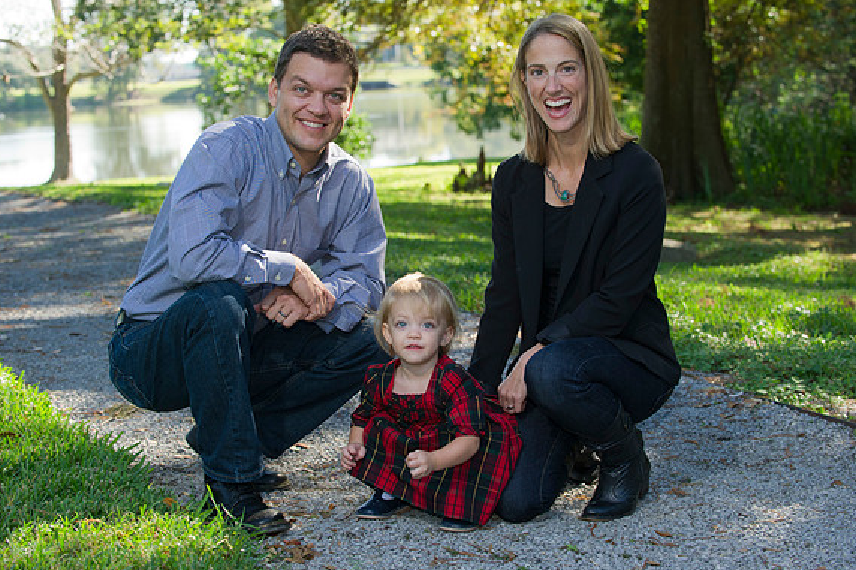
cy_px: 287
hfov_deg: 28.5
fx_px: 1688
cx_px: 424
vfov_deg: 19.2
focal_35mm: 71
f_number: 4.5
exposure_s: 1/125
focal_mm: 70
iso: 250
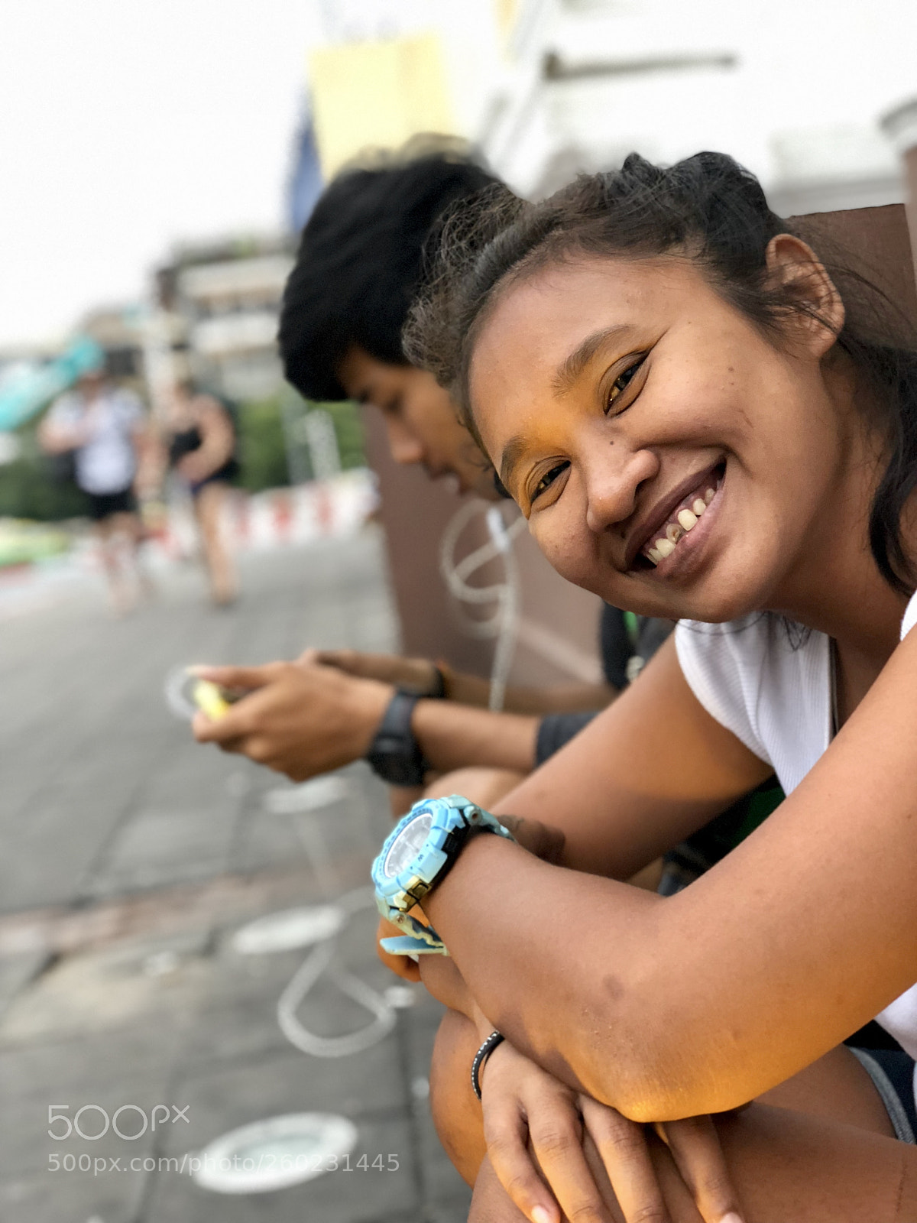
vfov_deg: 36.8
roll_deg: +8.2
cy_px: 612
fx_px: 1837
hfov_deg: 28.0
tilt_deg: -2.7
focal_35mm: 52
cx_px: 458
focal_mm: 6
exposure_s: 1/25
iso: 160
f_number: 2.4
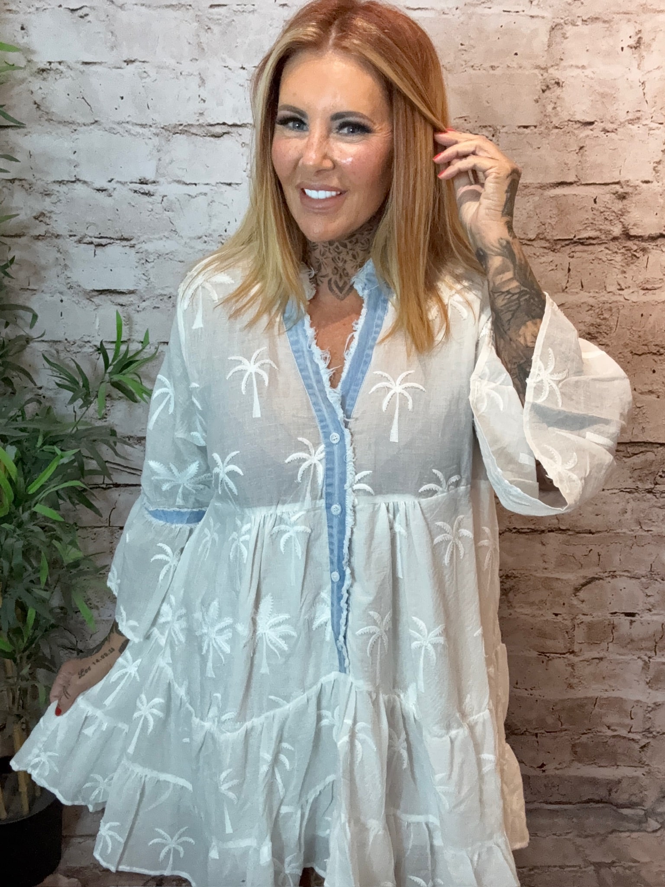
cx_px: 332
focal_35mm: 30
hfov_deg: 46.8
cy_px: 444
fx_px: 768
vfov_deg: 60.0
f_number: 1.9
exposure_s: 1/50
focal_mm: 2.69
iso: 200
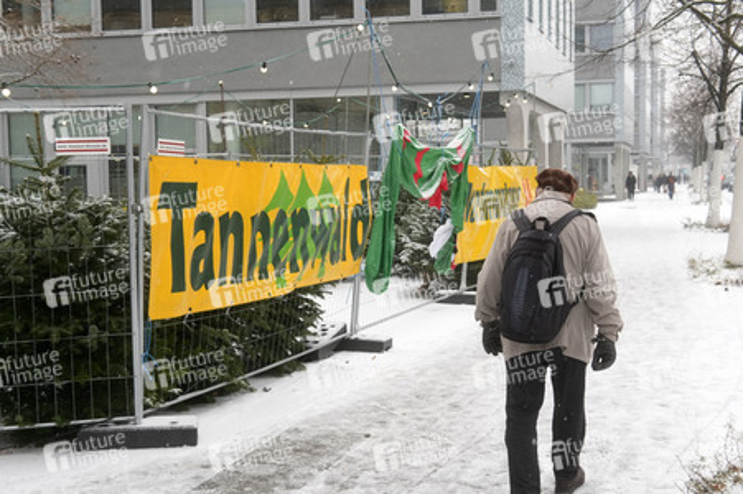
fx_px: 928
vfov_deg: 29.8
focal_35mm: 45
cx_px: 372
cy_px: 247
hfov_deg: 43.6
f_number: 4.5
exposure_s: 1/250
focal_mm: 30
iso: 640
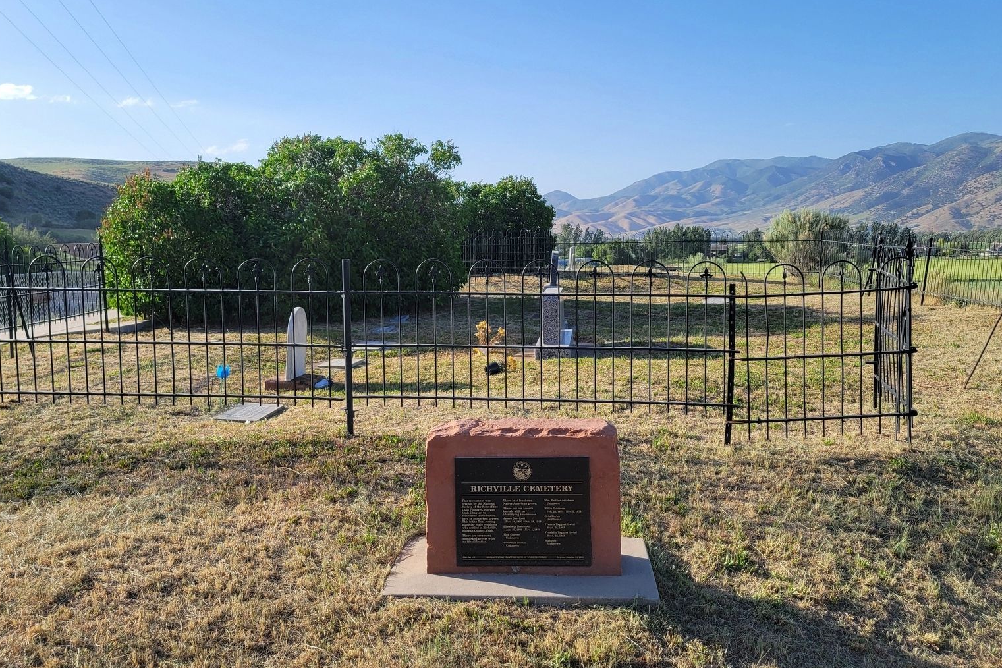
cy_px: 285
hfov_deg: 58.7
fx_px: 891
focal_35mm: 32
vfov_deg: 41.0
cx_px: 499
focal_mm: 5.4
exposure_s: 1/1690
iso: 40
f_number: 1.8
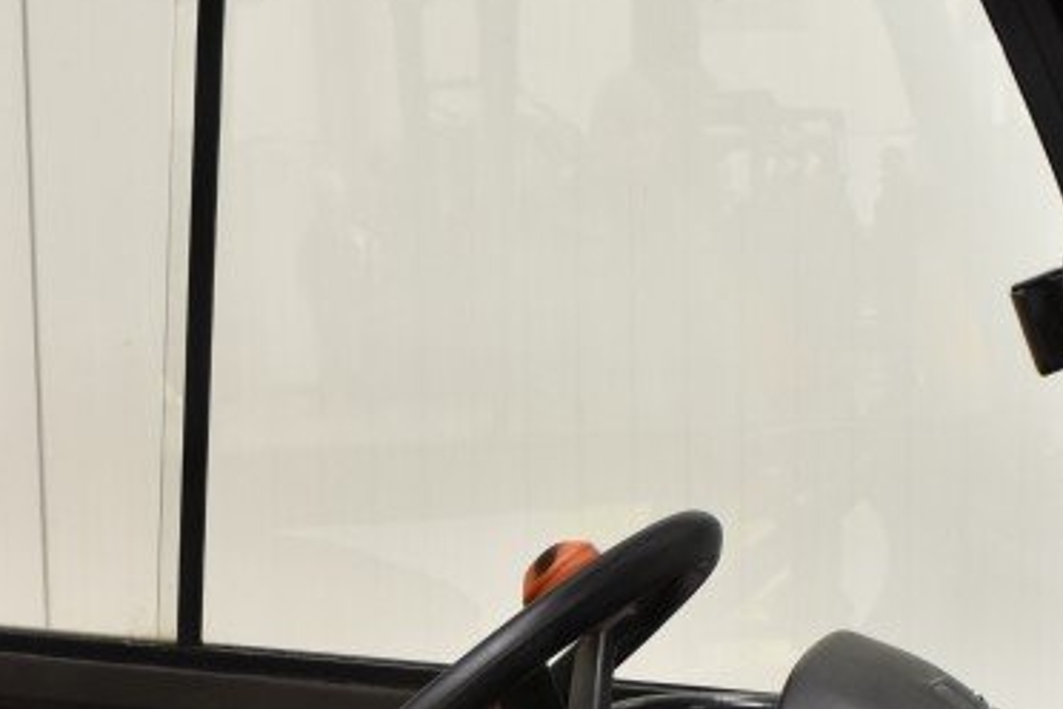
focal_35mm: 87
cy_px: 986
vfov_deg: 14.8
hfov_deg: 23.1
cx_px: 237
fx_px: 2569
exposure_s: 1/13
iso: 800
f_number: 7.1
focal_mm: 18
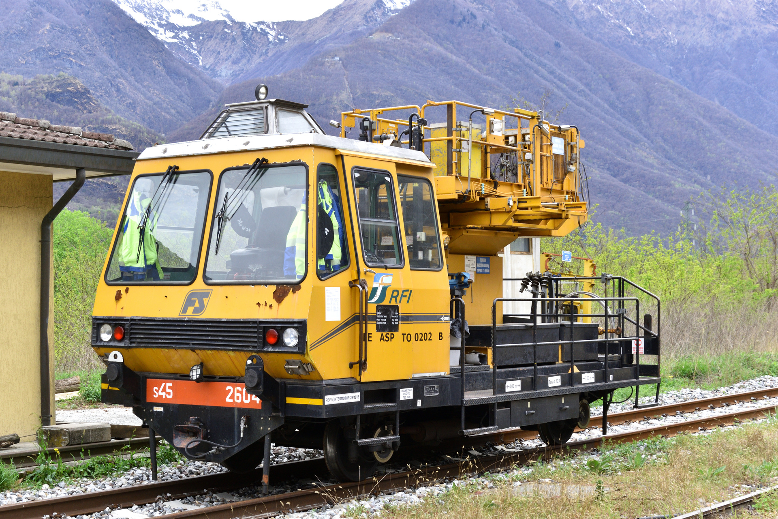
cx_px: 389
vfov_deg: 22.6
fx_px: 1297
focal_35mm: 60
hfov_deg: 33.4
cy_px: 260
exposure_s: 1/60
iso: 400
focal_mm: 40
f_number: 7.1
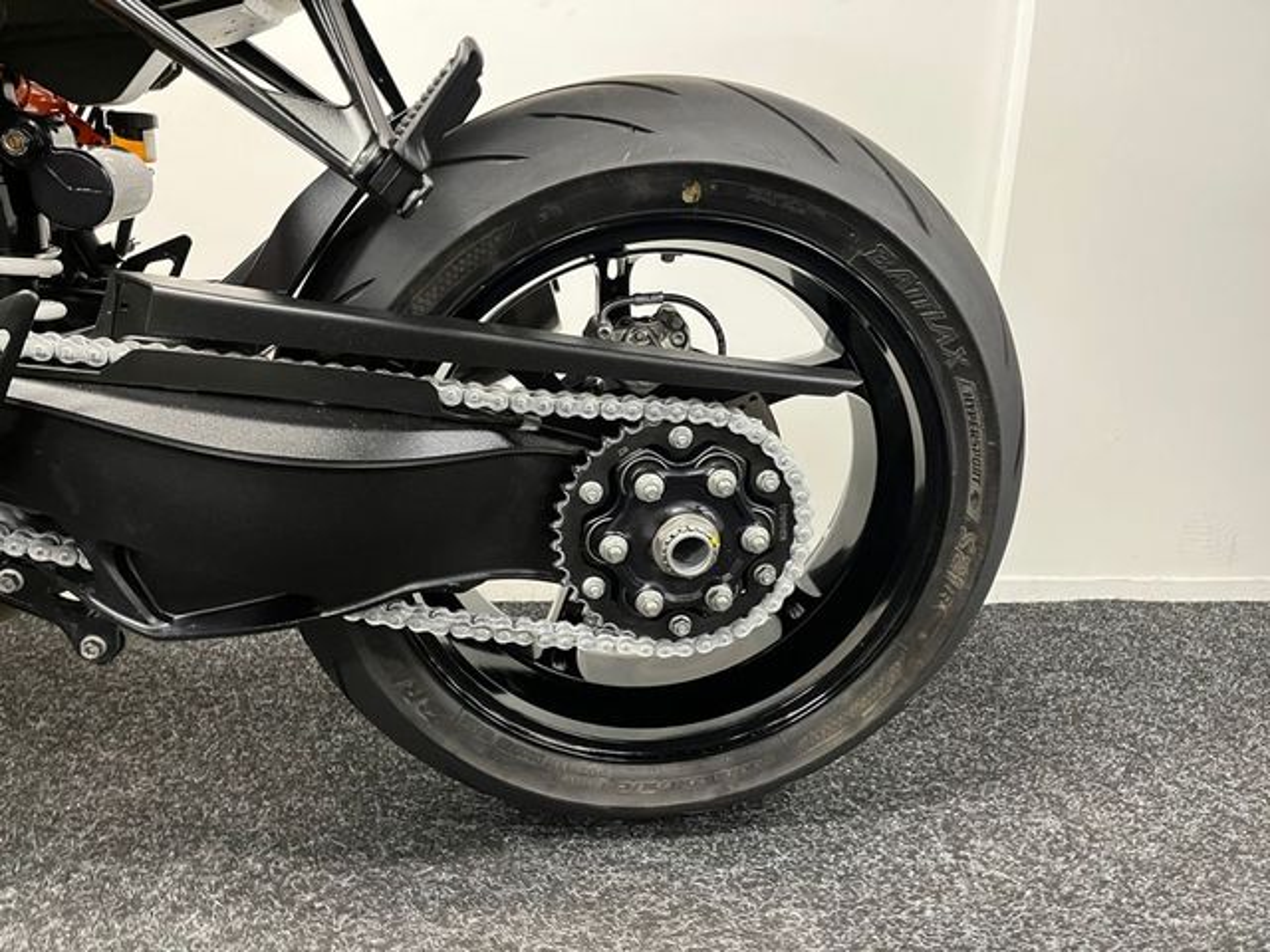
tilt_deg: -15.3
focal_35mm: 26
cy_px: 476
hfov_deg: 67.3
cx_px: 635
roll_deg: -2.6
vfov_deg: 53.1
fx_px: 954
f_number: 1.6
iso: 400
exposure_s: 1/33
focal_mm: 5.1
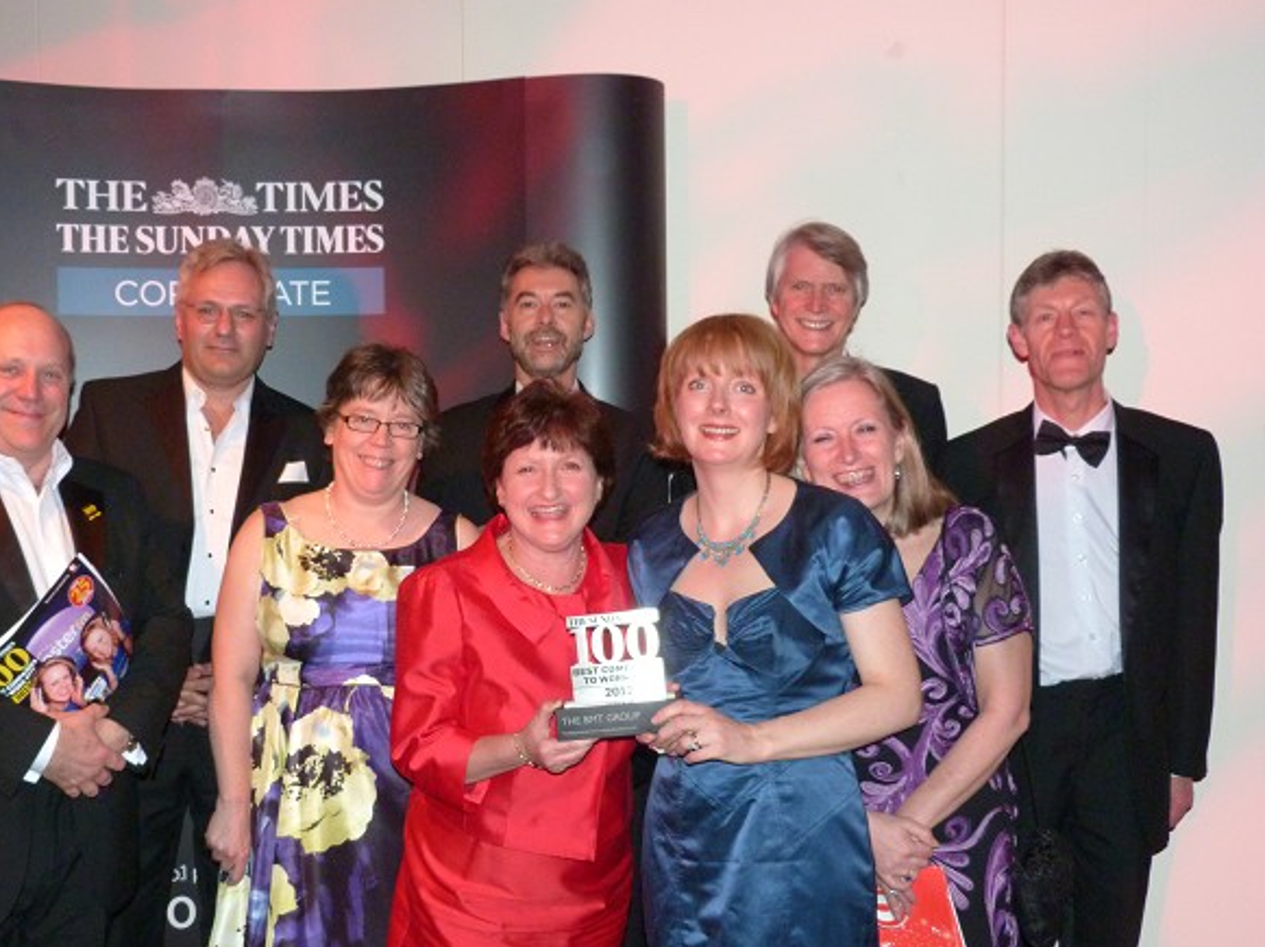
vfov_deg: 35.9
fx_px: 1461
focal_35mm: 40
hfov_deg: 46.6
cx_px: 526
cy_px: 533
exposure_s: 1/30
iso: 320
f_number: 3
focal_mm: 6.1
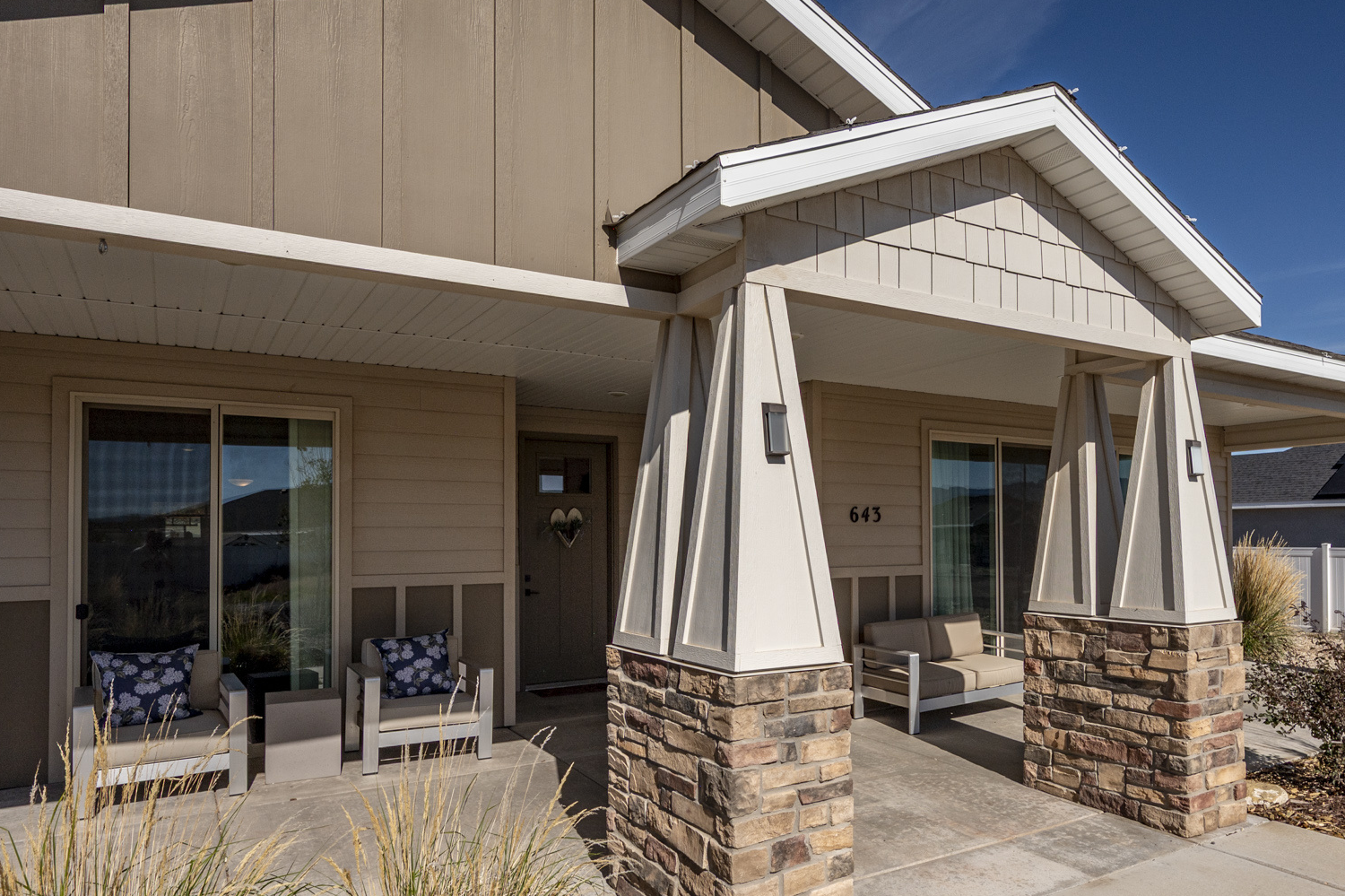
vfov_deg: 52.9
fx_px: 896
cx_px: 806
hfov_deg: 73.0
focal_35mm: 24
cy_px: 521
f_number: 10
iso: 320
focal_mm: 18
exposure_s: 1/2000
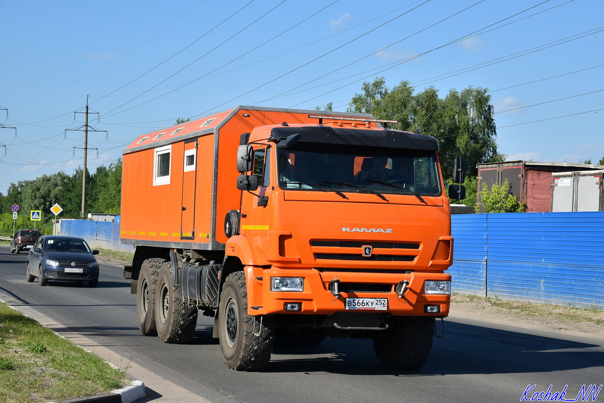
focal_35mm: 75
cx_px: 302
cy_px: 202
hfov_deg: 27.0
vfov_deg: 18.2
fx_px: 1258
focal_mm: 50
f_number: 5
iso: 100
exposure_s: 1/1000
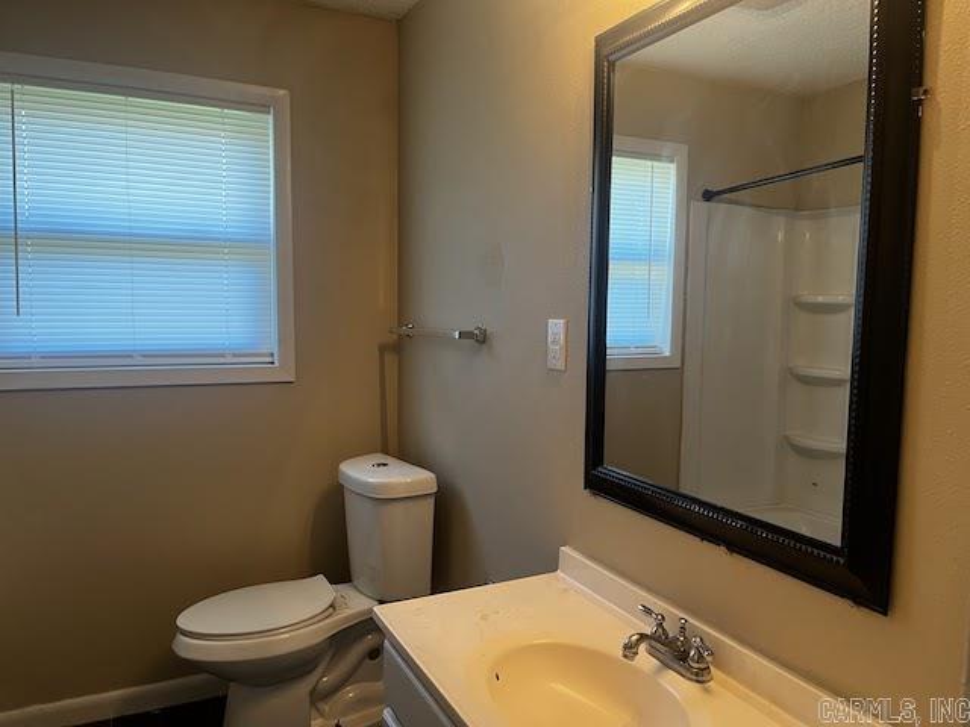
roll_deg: -0.2
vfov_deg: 53.1
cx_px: 485
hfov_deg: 67.3
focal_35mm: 26
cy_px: 364
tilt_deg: -3.4
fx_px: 729
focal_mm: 5.1
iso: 100
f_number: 1.6
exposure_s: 1/60
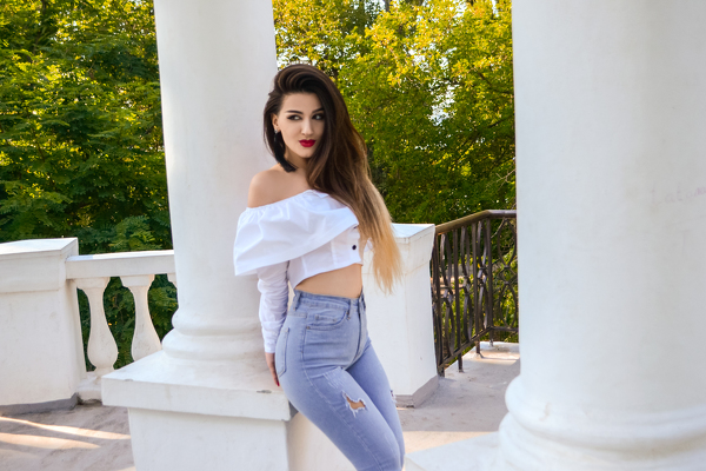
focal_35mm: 42
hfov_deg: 46.4
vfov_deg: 31.9
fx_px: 824
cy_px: 236
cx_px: 353
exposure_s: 1/1000
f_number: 4.5
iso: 800
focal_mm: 28
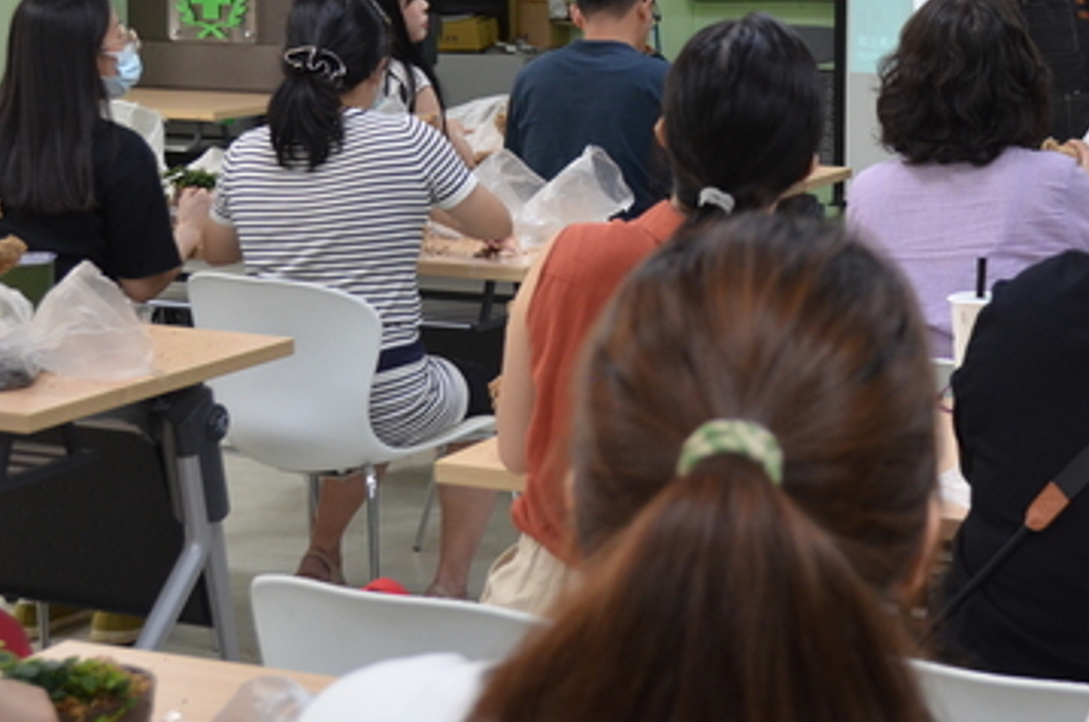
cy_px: 94
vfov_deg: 16.4
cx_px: 877
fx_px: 2476
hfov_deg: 24.4
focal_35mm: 82
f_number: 4.5
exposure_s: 1/125
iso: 800
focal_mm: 28
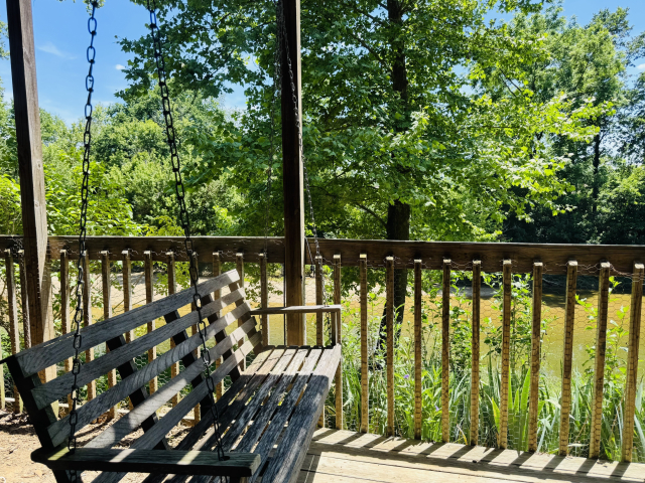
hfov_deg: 69.4
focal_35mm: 25
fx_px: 466
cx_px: 313
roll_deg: +0.6
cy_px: 245
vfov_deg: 54.9
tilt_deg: -6.0
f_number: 1.78
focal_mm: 6.76
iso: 80
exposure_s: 1/678
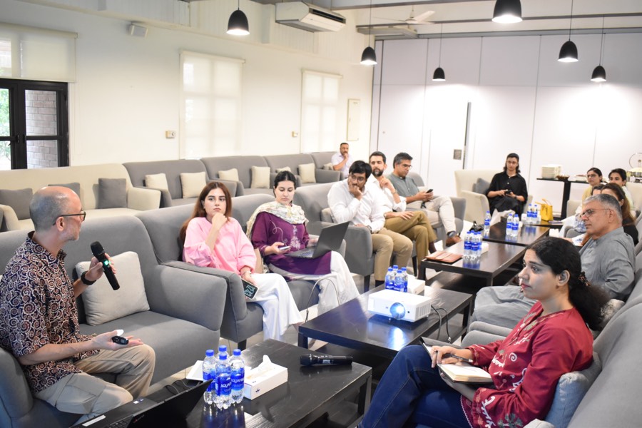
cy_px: 214
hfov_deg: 57.2
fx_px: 588
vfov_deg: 40.0
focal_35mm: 33
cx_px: 321
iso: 2500
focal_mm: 22
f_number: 4
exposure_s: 1/30
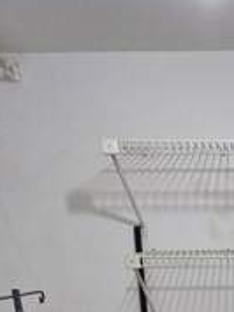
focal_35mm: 47
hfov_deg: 27.4
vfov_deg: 31.4
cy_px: 404
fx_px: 423
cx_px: 276
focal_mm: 2.2
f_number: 2.2
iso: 400
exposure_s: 1/60
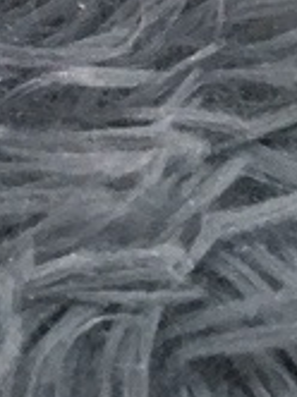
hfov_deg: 6.7
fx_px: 2409
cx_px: -369
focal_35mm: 210
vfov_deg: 7.7
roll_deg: -1.7
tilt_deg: -34.8
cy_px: -945
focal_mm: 4.15
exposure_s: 1/33
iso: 100
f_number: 2.2
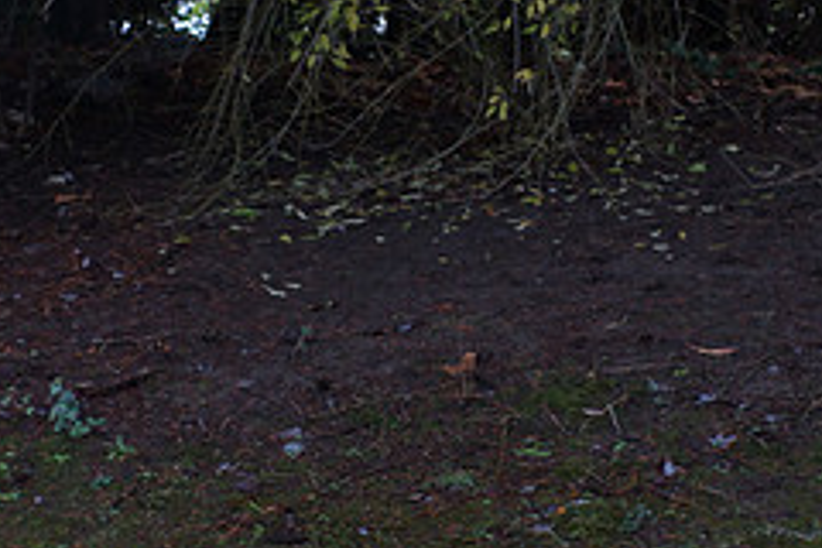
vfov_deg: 15.7
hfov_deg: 23.3
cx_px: 308
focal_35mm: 87
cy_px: 248
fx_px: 1986
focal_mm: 24
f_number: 5.6
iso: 400
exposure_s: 1/80
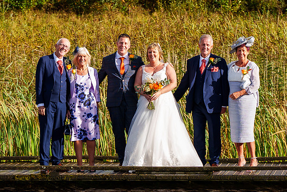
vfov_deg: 5.7
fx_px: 1913
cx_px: 150
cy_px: 97
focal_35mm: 240
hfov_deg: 8.6
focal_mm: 75
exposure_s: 1/1250
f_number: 4.5
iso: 250
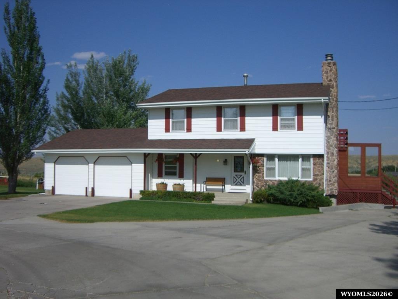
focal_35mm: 38
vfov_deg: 37.7
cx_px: 199
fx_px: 437
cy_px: 150
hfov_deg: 49.0
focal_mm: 6.2
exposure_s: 1/1600
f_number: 4.3
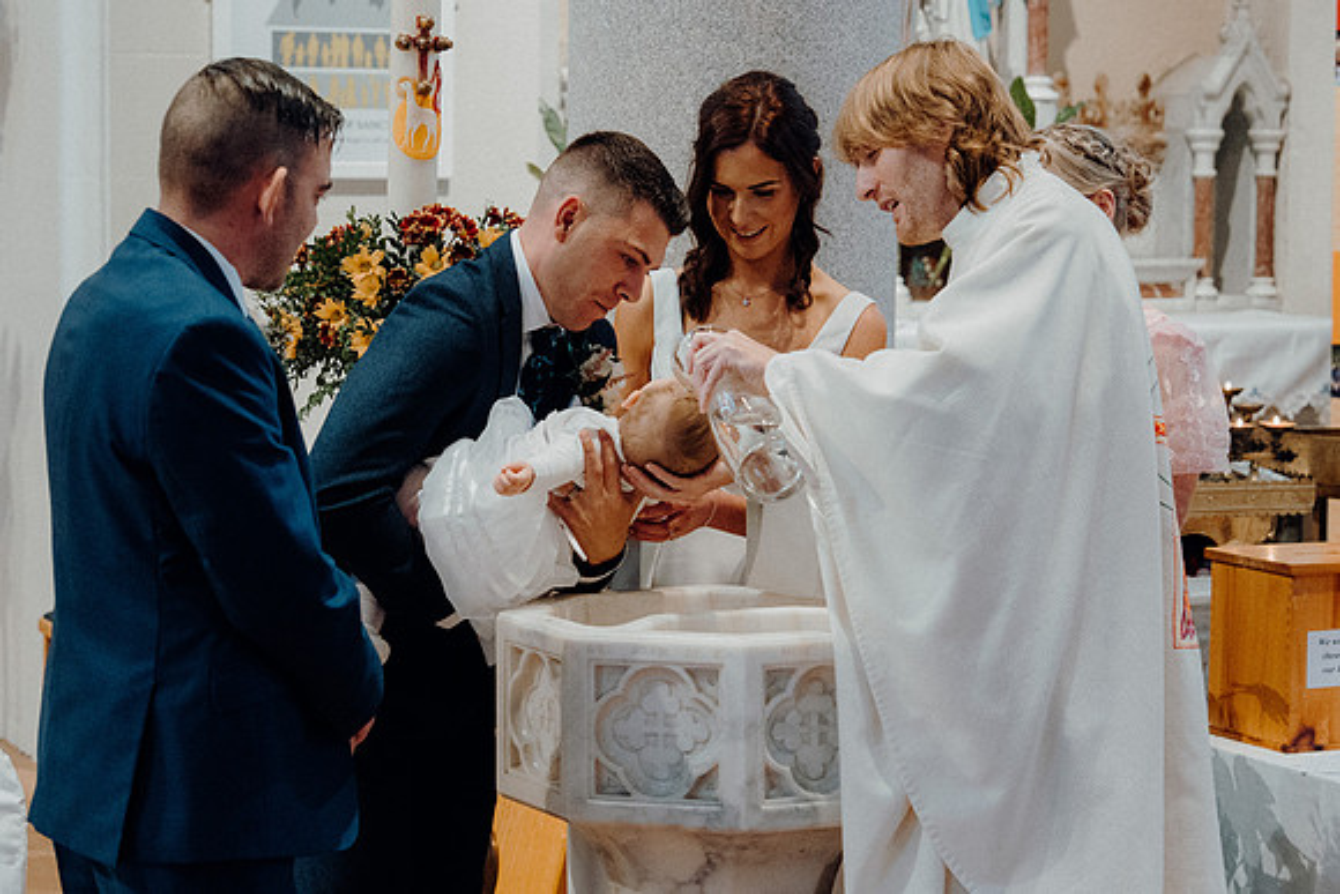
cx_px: 670
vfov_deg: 14.6
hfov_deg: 21.7
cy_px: 447
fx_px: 3500
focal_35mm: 94
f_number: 3.5
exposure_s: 1/160
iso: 3200
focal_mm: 63
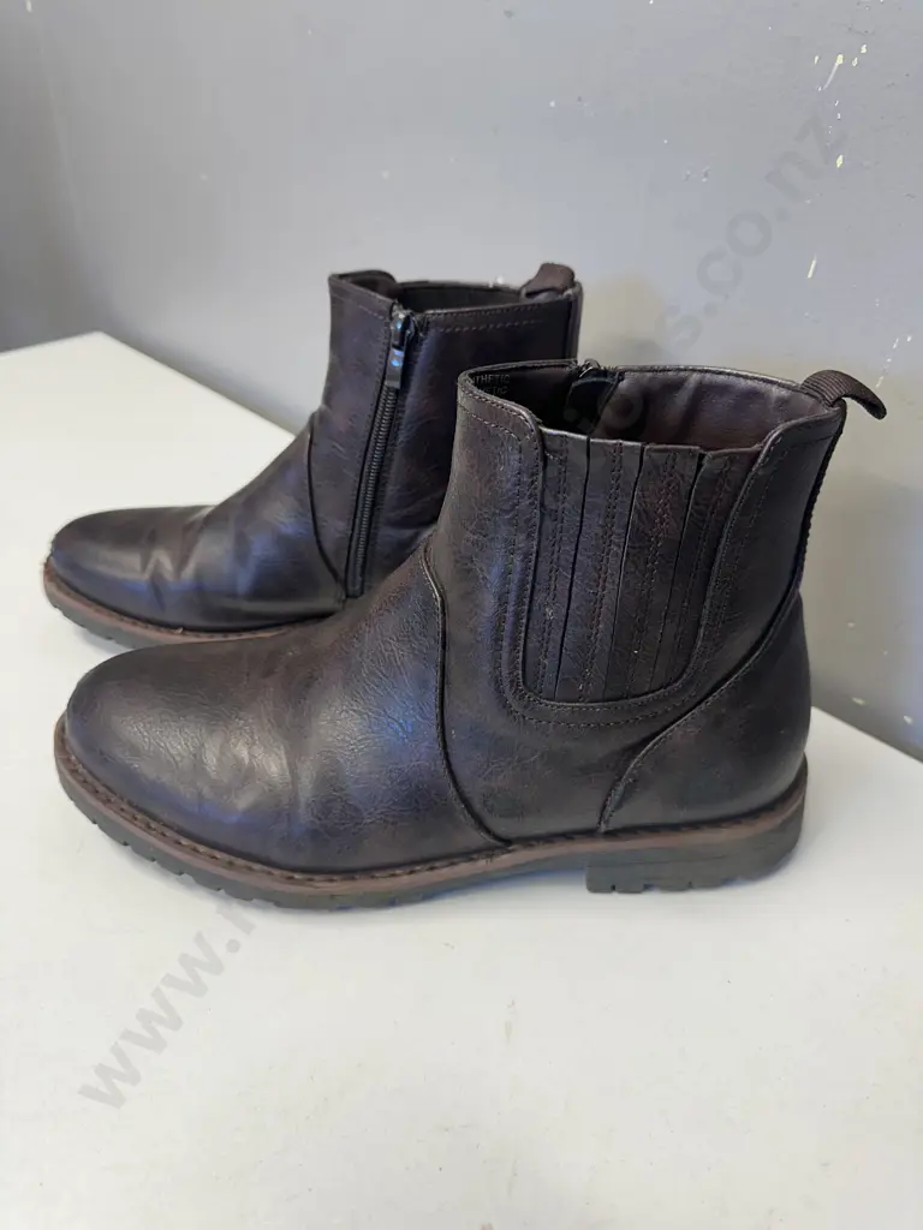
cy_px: 615
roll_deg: +1.1
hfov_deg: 56.8
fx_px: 853
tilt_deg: -32.7
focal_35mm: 24
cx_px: 462
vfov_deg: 71.6
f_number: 1.78
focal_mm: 6.86
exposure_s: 1/100
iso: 160
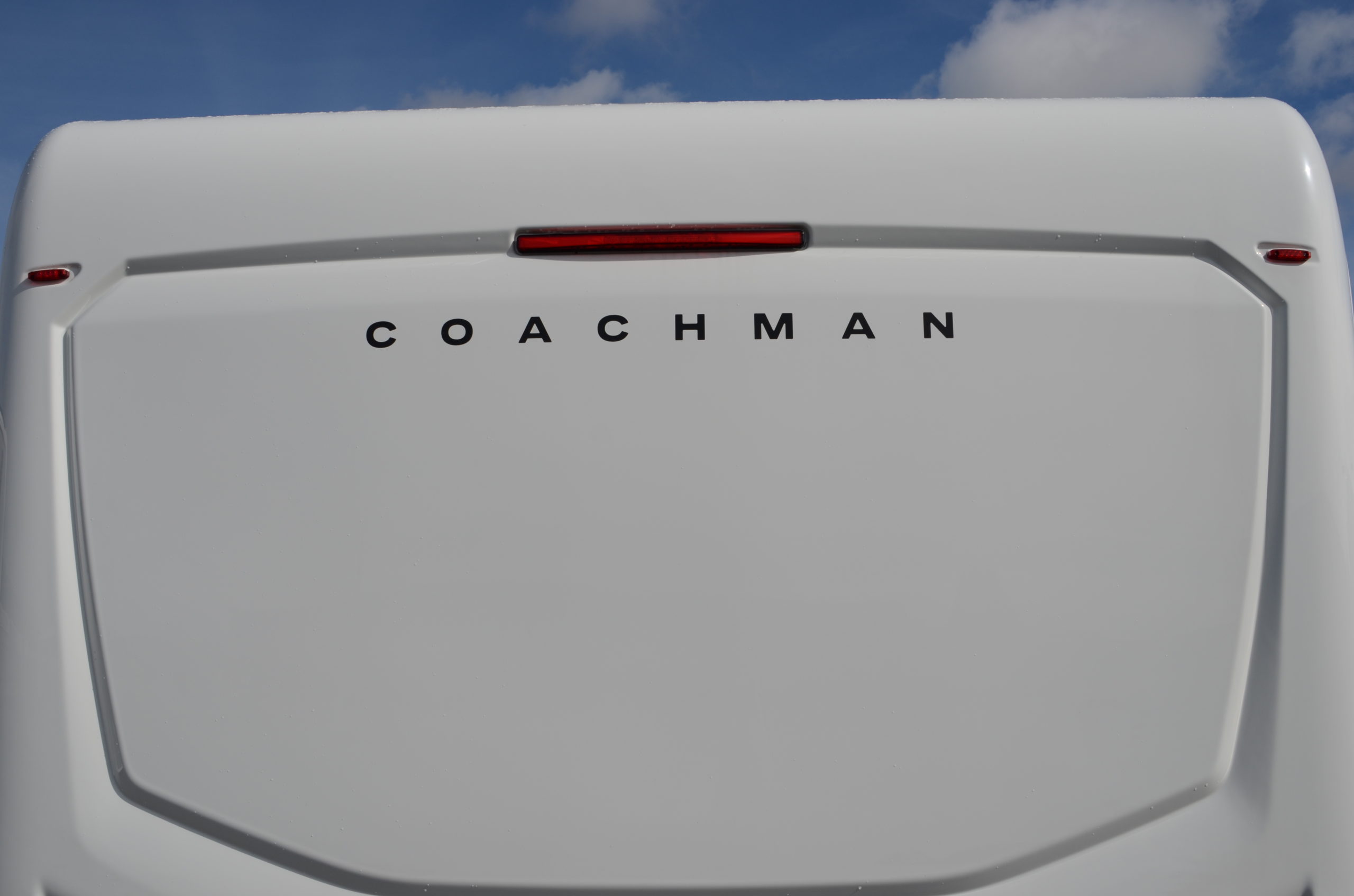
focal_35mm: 36
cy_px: 448
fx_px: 1351
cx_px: 677
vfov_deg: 36.7
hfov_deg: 53.2
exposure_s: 1/250
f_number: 8
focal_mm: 24
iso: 100
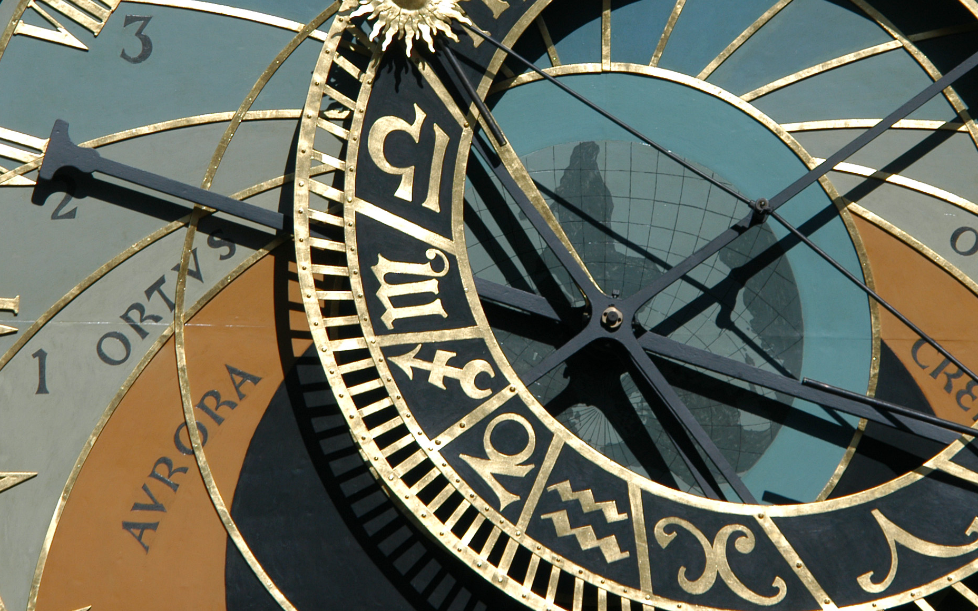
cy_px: 165
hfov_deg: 3.5
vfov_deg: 2.2
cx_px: 608
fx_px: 15806
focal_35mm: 593
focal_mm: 240
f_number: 5.3
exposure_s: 1/1500
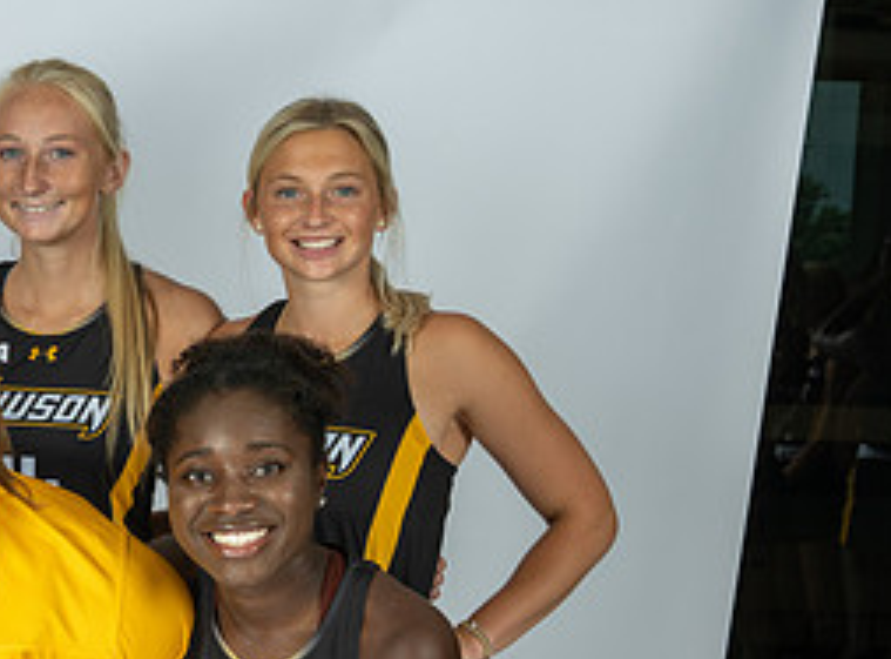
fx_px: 3021
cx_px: 2
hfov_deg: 16.4
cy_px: 647
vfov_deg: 12.3
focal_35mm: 118
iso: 160
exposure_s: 1/200
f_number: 10
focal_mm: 44
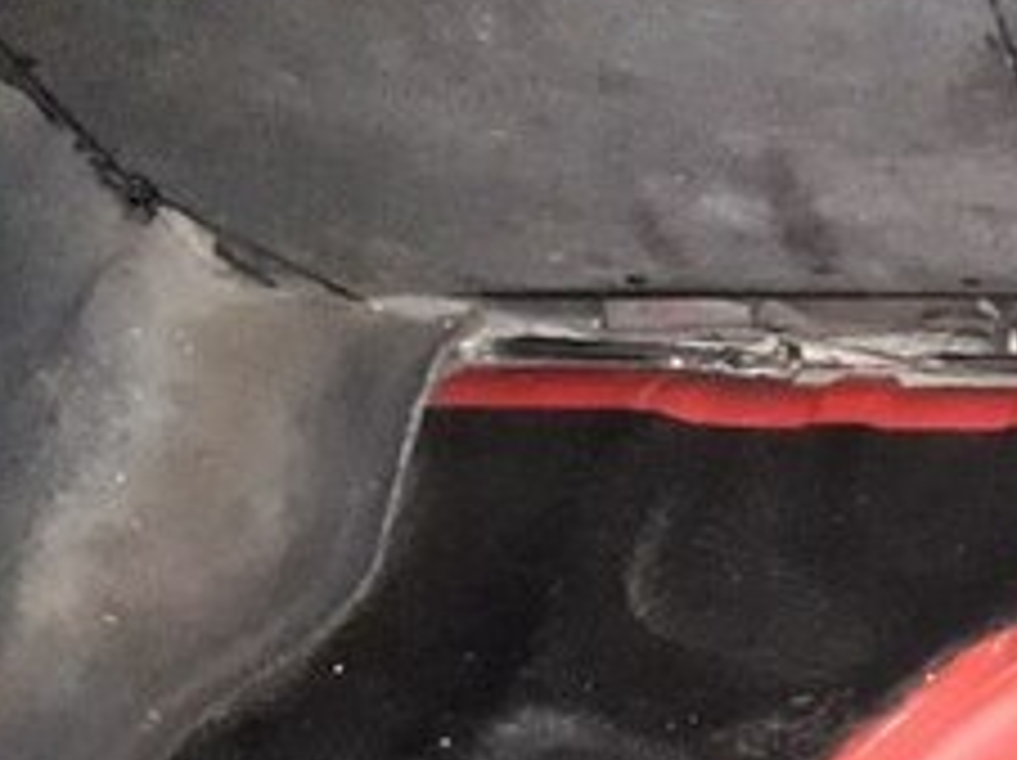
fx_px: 2319
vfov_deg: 17.1
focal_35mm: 79
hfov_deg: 21.3
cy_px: 1082
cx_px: 1472
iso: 500
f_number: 1.9
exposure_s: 1/20
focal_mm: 3.6
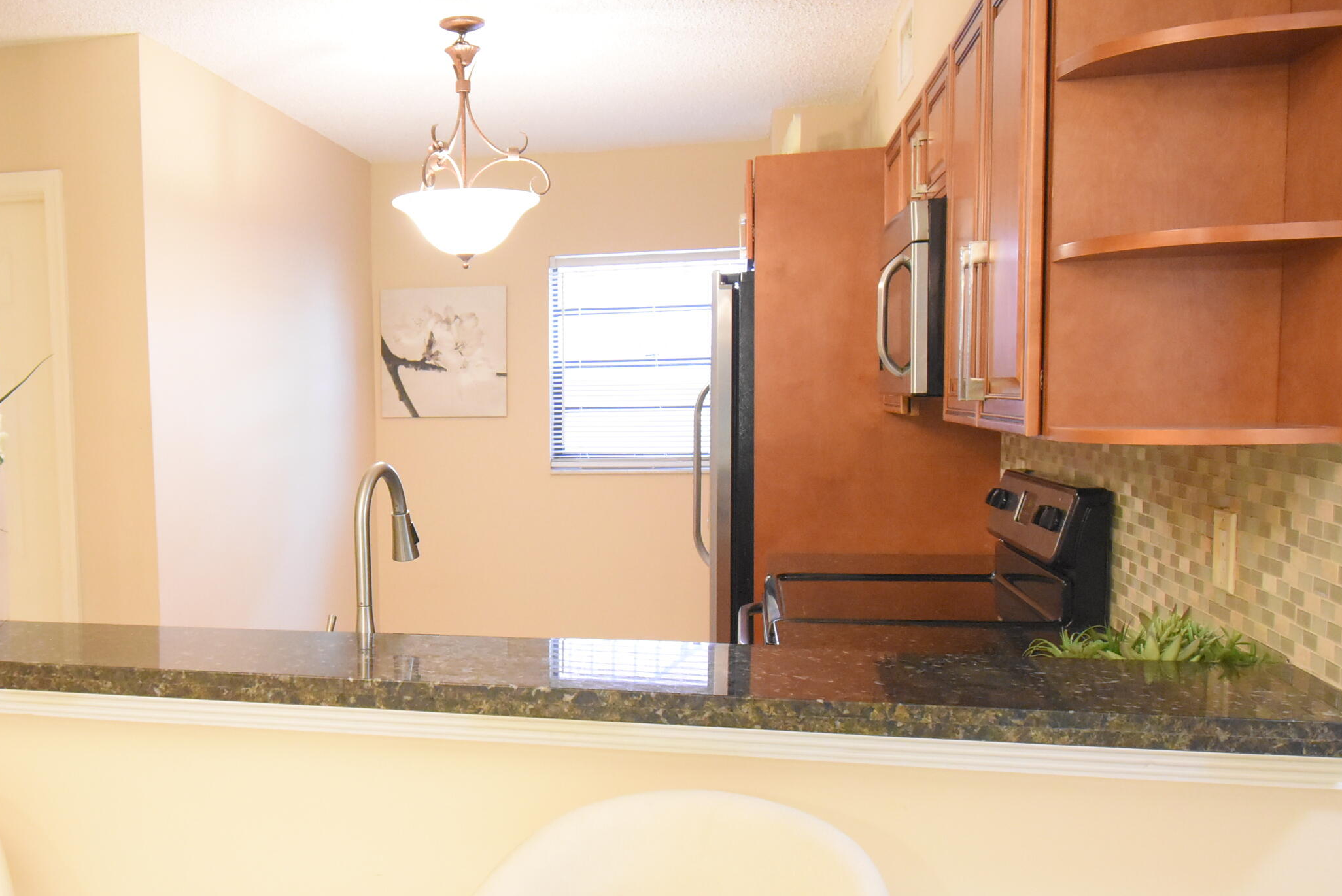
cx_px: 367
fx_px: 1306
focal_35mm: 35
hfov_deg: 52.5
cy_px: 526
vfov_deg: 37.8
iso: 4000
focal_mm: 16
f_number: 5.3
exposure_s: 1/60
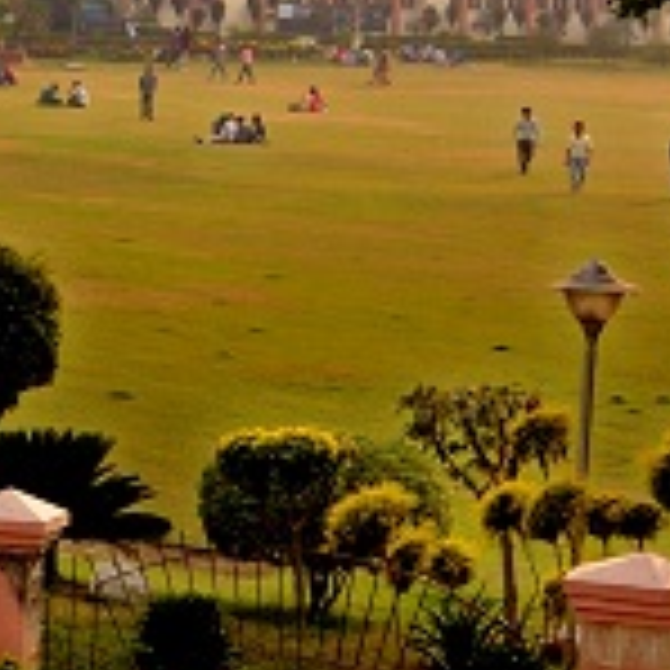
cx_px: -1120
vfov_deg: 9.7
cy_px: 202
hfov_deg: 8.6
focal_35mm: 180
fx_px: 3938
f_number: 10
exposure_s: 1/160
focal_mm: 21
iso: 200
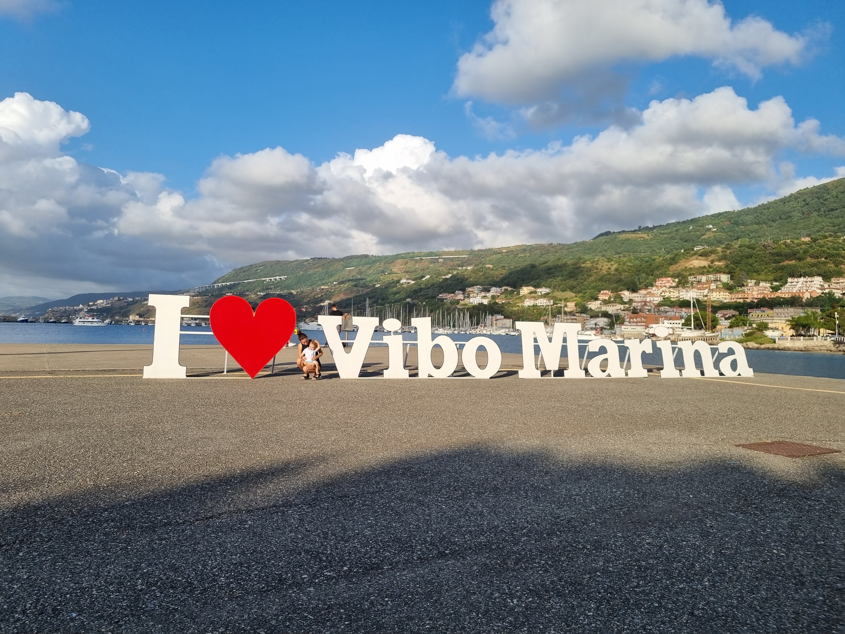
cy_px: 317
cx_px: 422
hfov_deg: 67.3
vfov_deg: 53.1
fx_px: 635
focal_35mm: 26
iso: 50
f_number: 1.8
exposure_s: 1/2984
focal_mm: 5.4
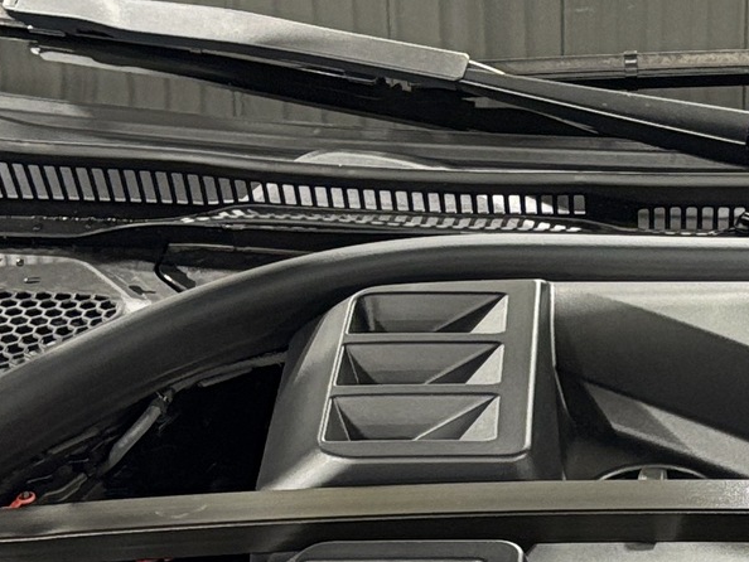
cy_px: 554
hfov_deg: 15.4
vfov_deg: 11.7
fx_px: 2727
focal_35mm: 126
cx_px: 697
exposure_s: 1/38
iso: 500
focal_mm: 5.96
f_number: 1.6
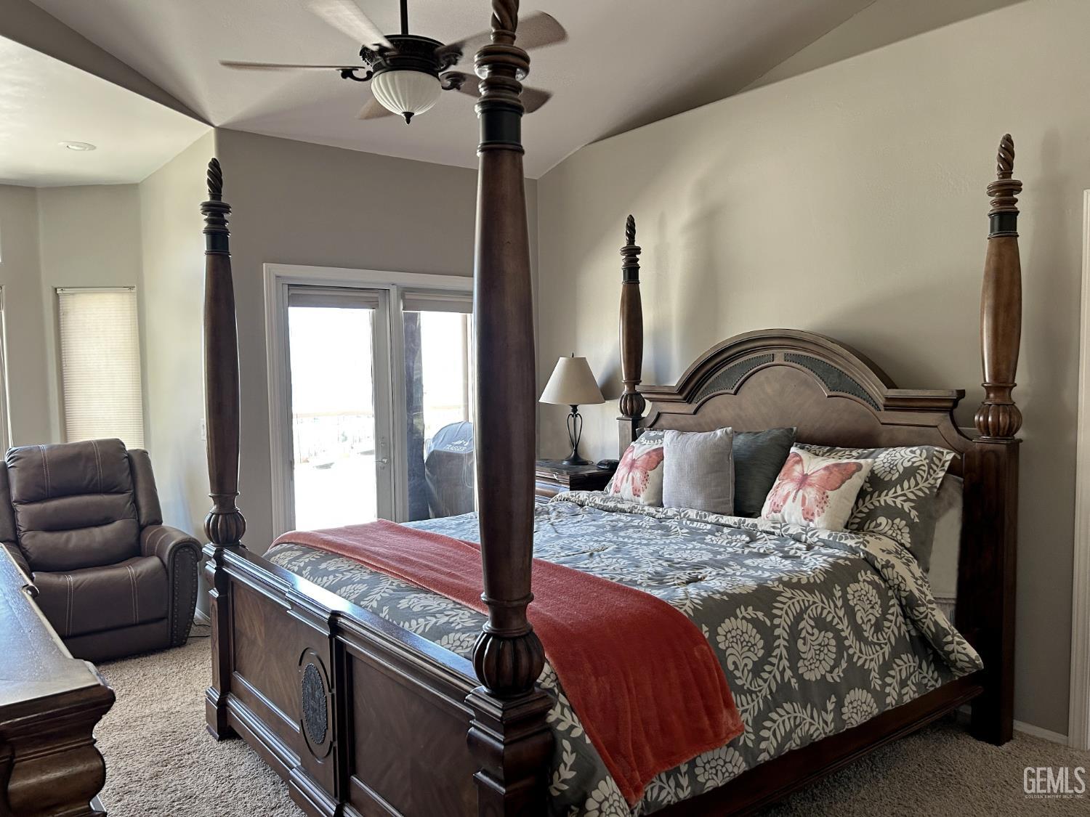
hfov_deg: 67.3
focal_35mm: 26
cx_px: 545
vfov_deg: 53.1
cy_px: 408
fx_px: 819
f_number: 1.5
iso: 125
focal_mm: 5.7
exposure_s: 1/113
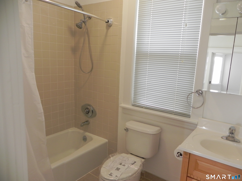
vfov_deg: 53.1
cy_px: 90
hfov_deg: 67.3
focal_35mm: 26
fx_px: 182
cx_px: 121
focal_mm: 4.6
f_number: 2.8
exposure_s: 1/30
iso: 174
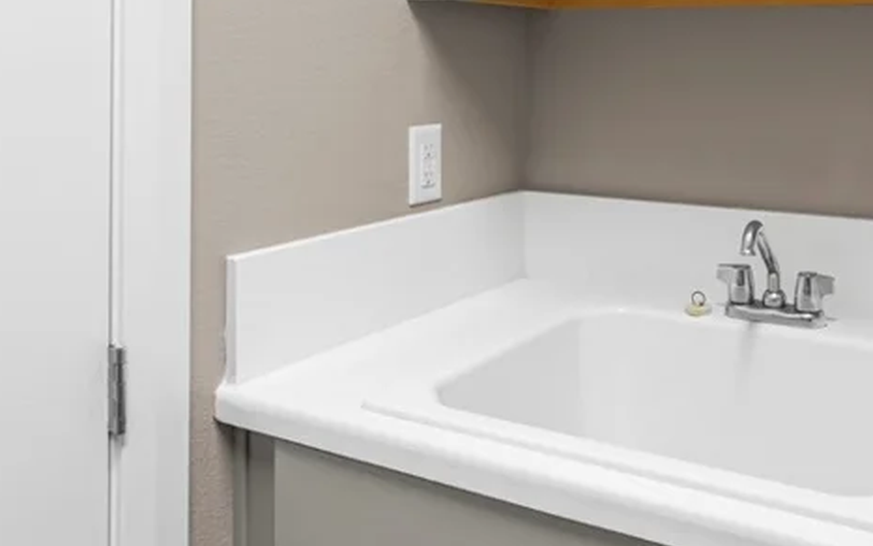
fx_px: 904
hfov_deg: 49.9
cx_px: 630
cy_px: 57
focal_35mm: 38
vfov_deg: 32.0
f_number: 8
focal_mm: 17
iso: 400
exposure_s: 1.3
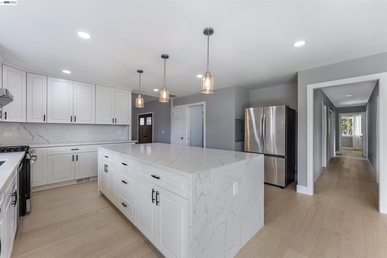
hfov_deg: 104.3
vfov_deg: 81.2
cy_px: 129
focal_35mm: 14
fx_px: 150
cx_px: 194
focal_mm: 14
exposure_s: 1/4
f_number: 7.1
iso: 320
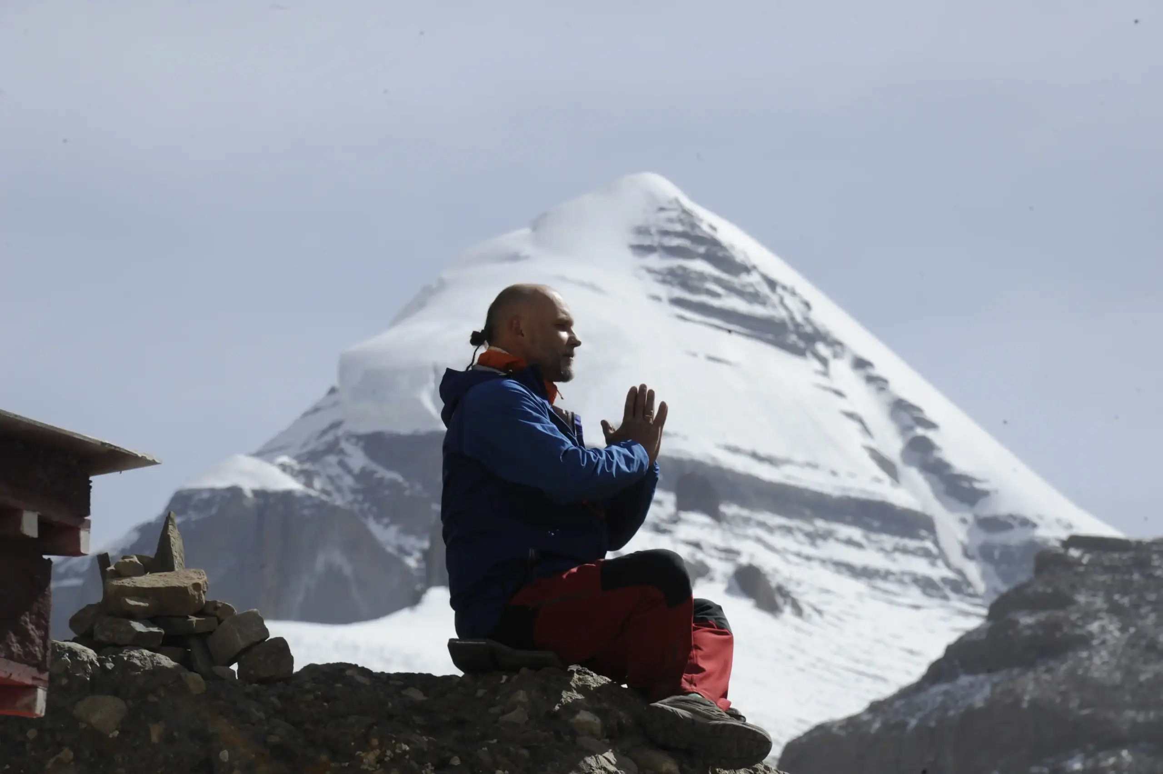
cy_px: 387
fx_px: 9685
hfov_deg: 6.9
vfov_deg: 4.6
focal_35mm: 300
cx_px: 582
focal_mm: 300
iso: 1250
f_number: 18
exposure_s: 1/1250
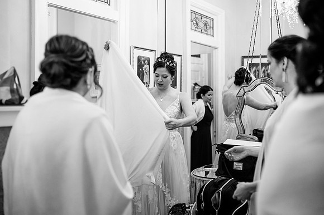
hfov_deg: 51.3
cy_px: 108
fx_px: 337
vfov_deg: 35.5
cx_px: 162
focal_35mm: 37
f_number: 2
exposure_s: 1/320
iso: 1000
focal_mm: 35
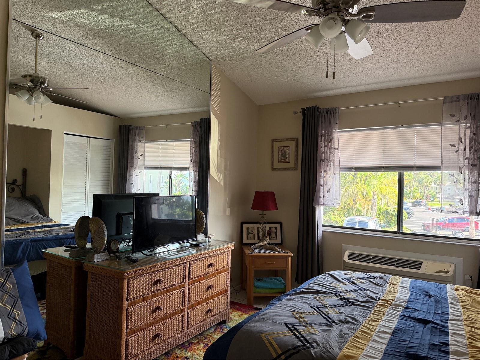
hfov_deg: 71.6
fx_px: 333
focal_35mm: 24
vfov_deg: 56.8
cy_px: 180
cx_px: 240
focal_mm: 6.76
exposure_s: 1/183
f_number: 1.78
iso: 200
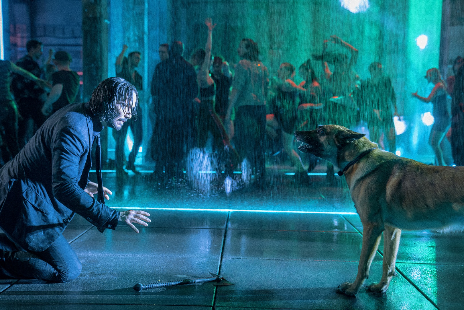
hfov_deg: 39.6
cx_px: 232
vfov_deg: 27.0
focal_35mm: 50
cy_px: 155
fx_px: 644
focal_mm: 50
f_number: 3.5
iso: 1600
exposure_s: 1/125
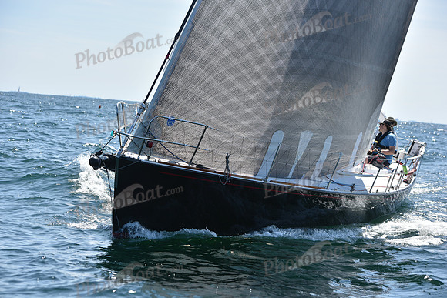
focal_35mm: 100
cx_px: 224
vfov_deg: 13.7
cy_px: 149
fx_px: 1242
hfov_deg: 20.4
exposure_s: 1/1600
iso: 250
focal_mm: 100
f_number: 5
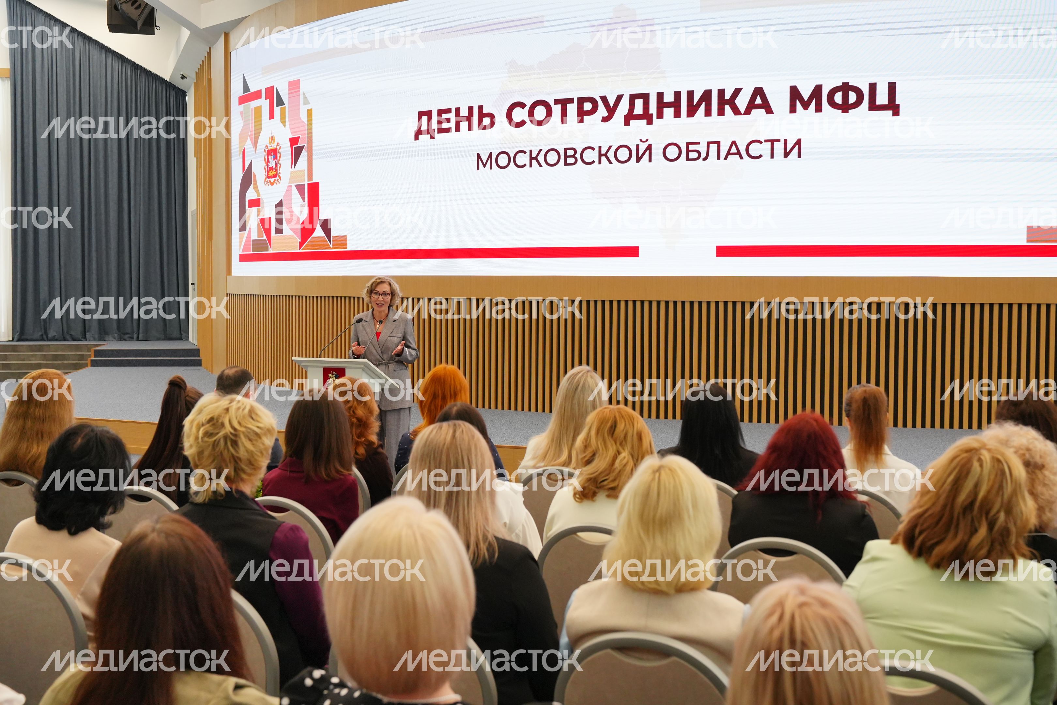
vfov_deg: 31.2
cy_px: 352
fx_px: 1262
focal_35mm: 43
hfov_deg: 45.4
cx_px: 528
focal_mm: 43
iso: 2000
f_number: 6.3
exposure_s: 1/200
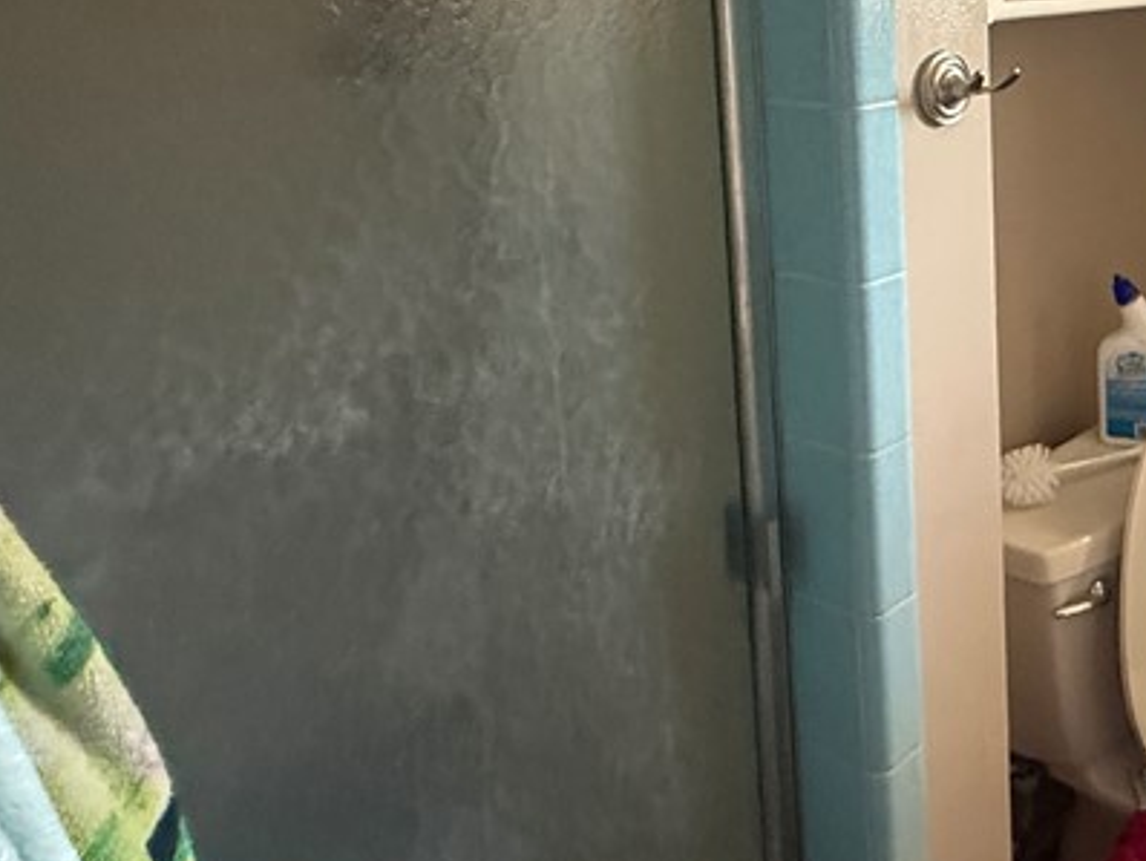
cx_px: 1097
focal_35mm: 36
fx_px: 1193
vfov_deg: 37.6
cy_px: 121
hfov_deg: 45.0
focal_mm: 2.22
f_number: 2.2
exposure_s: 1/60
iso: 800
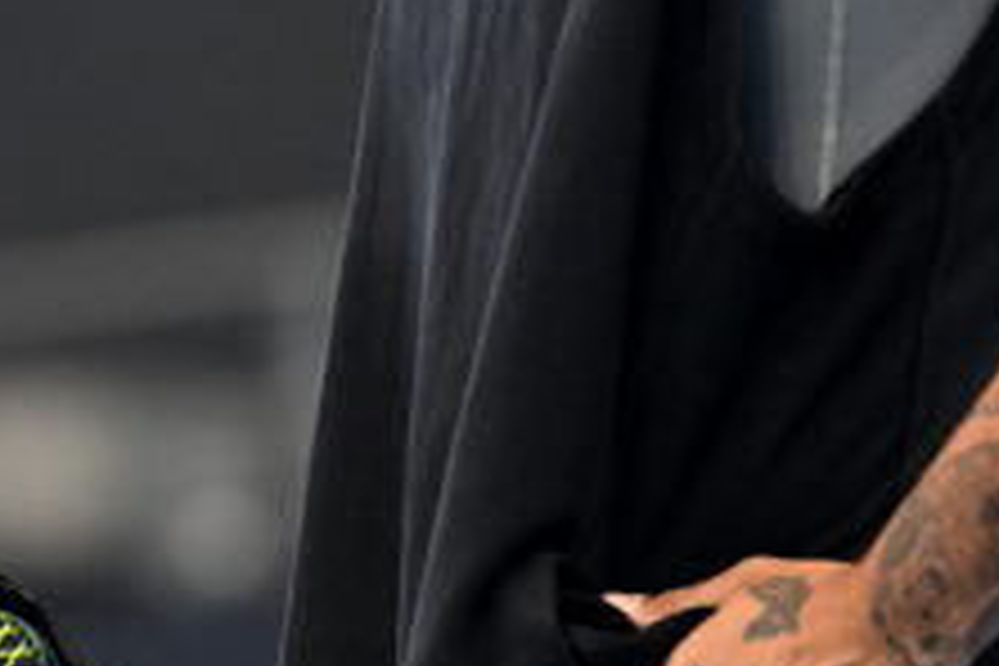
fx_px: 37571
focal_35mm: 1354
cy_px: -194
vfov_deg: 1.0
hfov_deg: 1.5
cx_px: 126
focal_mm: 400
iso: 2000
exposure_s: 1/1600
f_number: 4
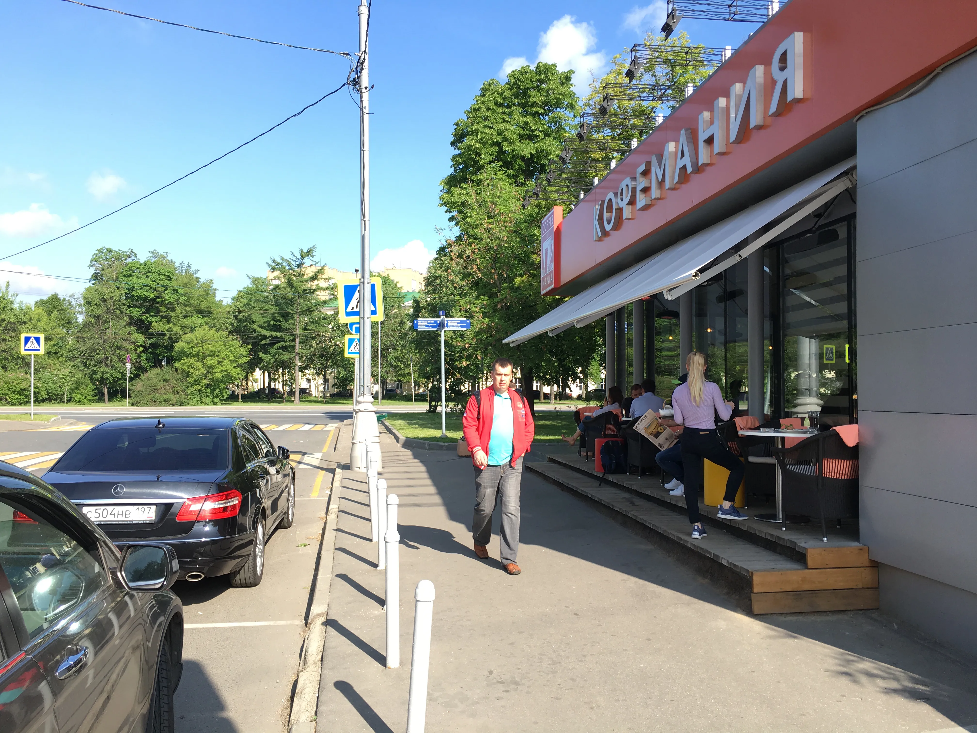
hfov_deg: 61.7
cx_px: 488
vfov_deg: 48.2
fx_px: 818
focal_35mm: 29
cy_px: 366
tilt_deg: +3.8
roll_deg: -1.1
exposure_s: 1/499
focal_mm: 4.15
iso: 25
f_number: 2.2
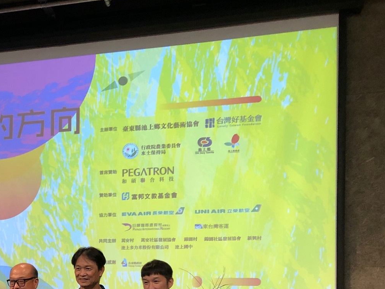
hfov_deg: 31.8
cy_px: 286
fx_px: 623
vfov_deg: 24.9
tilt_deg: +1.8
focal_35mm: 56
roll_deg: -1.1
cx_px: 1
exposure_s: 1/15
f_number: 1.8
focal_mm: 3.99
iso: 40
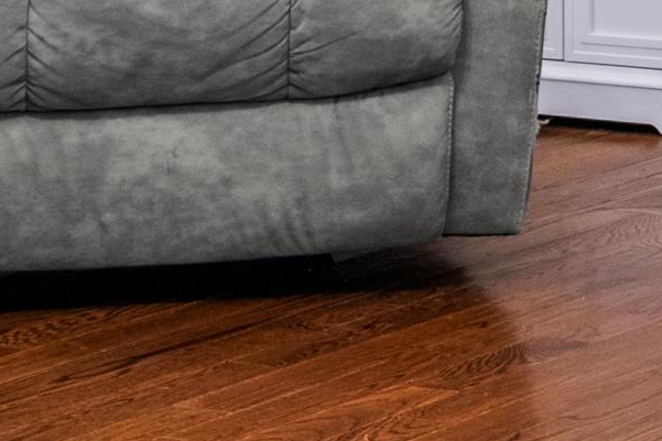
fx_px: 3384
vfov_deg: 7.2
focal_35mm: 184
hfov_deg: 10.7
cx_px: 1062
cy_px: -406
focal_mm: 24
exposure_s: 1/4
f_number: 4
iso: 640
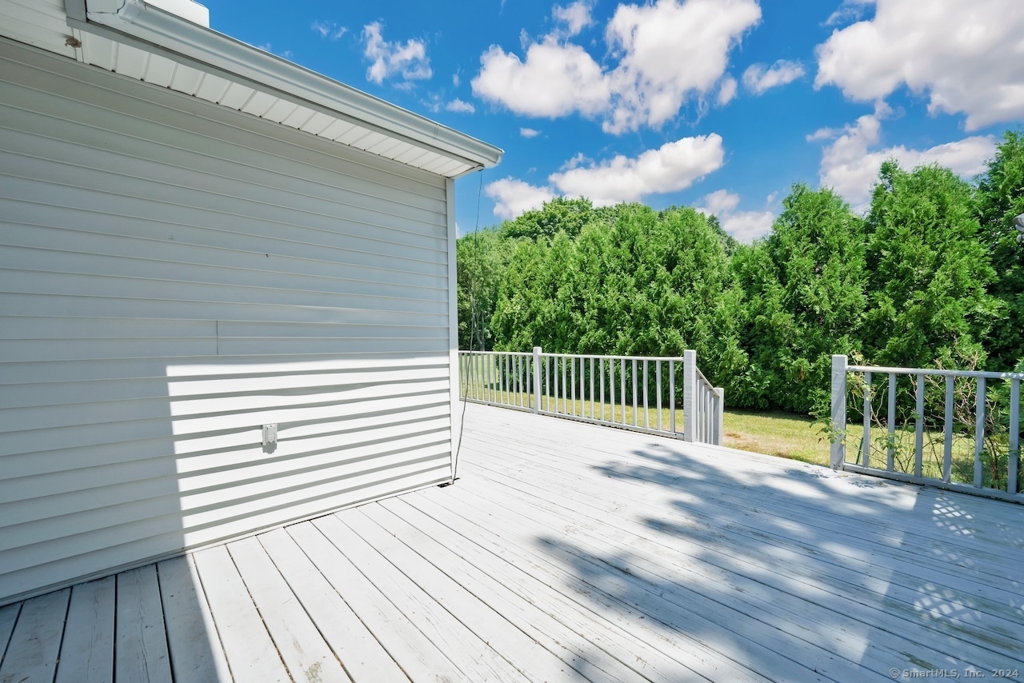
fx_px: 398
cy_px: 342
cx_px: 512
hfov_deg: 104.2
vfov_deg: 81.2
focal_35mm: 14
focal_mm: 14
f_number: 10
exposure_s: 1/500
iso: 800
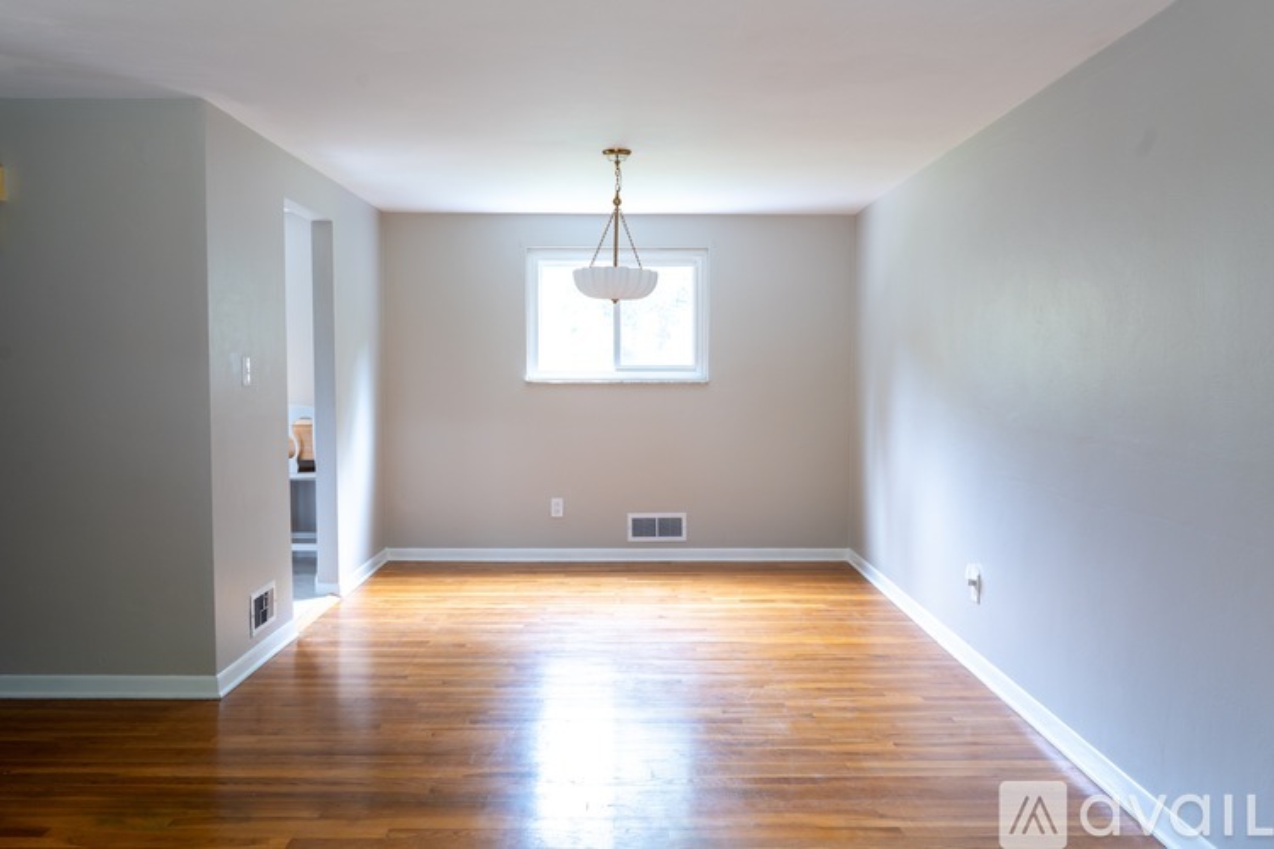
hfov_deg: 65.5
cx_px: 637
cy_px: 424
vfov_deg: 46.4
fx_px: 991
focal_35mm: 28
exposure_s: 5
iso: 100
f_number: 8
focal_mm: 28
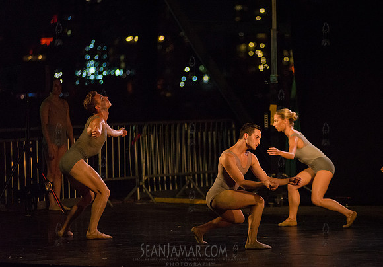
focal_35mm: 177
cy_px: 150
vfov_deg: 8.0
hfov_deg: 11.4
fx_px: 1911
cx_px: 236
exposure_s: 1/640
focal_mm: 145
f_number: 2.8
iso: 4000
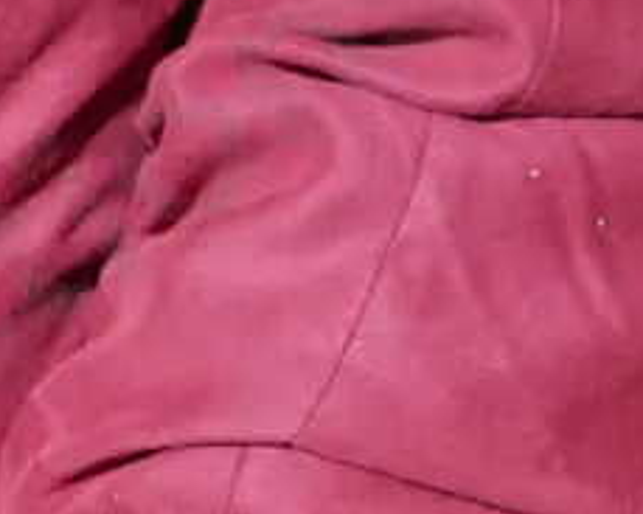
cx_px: -152
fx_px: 3329
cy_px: 406
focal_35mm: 175
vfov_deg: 8.8
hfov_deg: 10.8
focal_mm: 20
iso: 1000
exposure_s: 1/60
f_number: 4.5
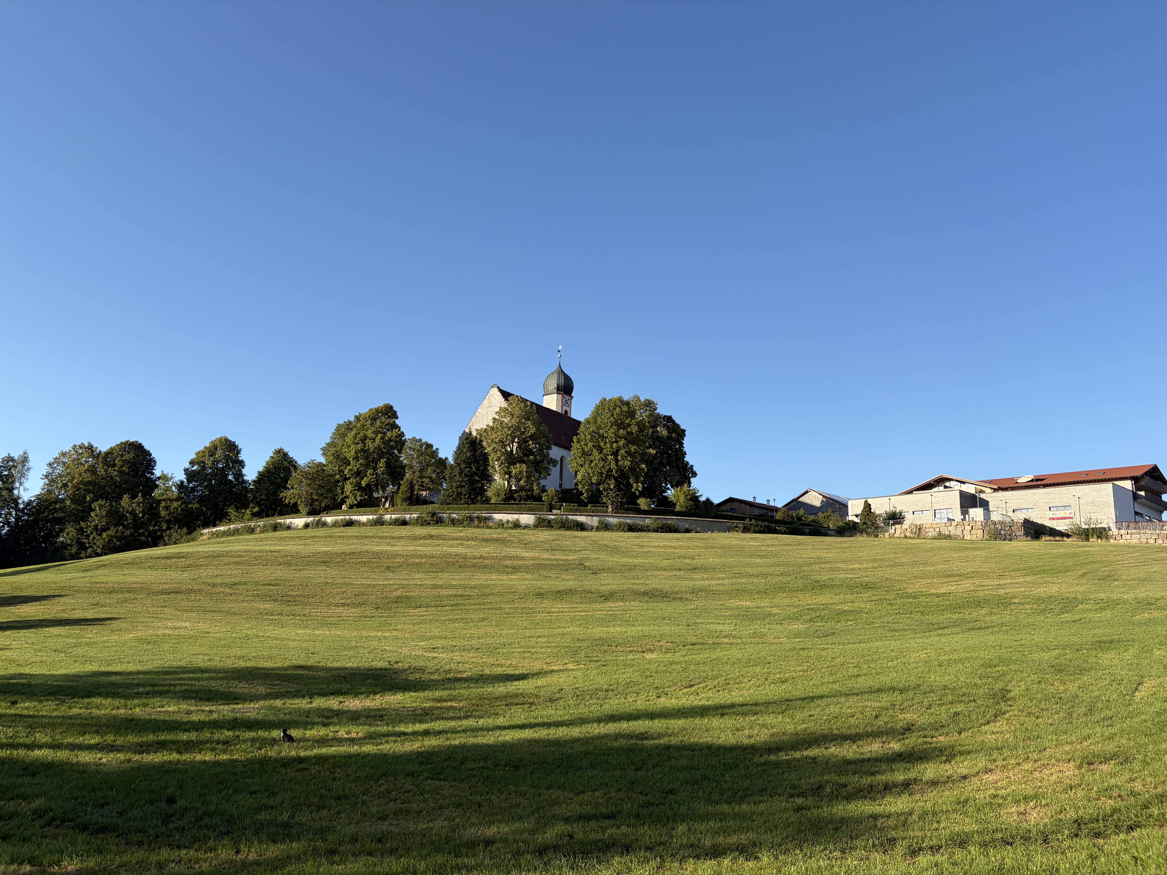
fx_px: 877
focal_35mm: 26
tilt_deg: +12.0
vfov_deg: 53.1
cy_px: 438
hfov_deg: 67.3
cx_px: 584
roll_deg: -1.6
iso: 50
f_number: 1.6
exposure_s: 1/2075
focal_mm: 5.96
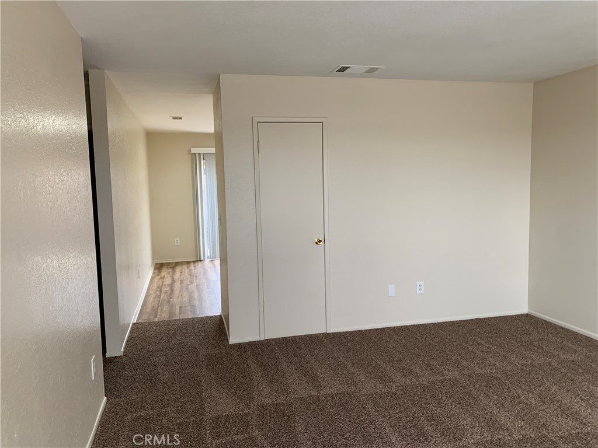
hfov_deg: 67.3
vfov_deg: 53.1
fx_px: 449
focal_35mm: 26
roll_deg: +1.8
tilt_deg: -5.6
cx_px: 299
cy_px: 224
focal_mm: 4.25
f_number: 1.8
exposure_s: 1/80
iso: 100
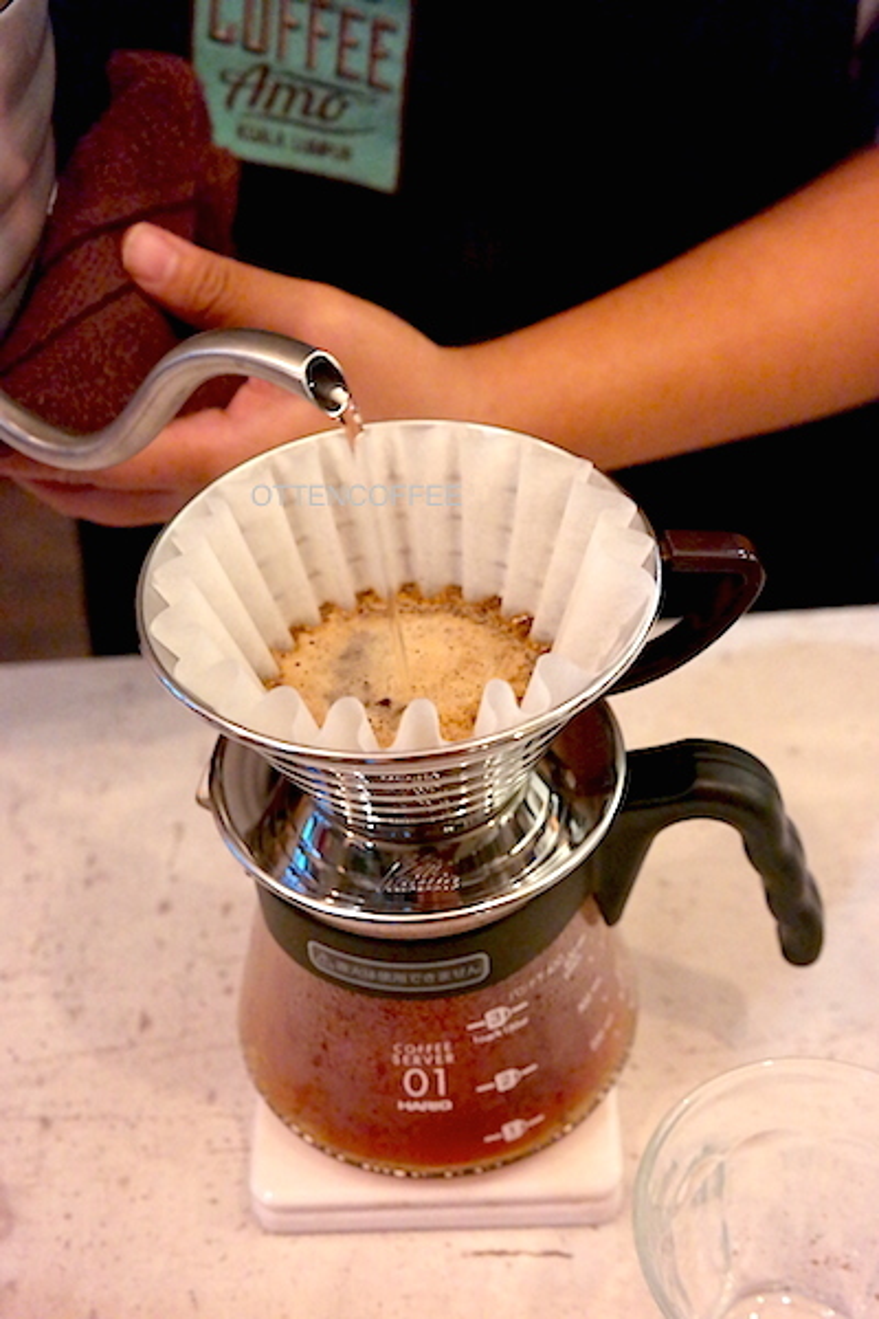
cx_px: 440
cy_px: 660
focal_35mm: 46
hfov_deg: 29.2
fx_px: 1685
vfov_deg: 42.7
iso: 3200
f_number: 4.5
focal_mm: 30
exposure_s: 1/25
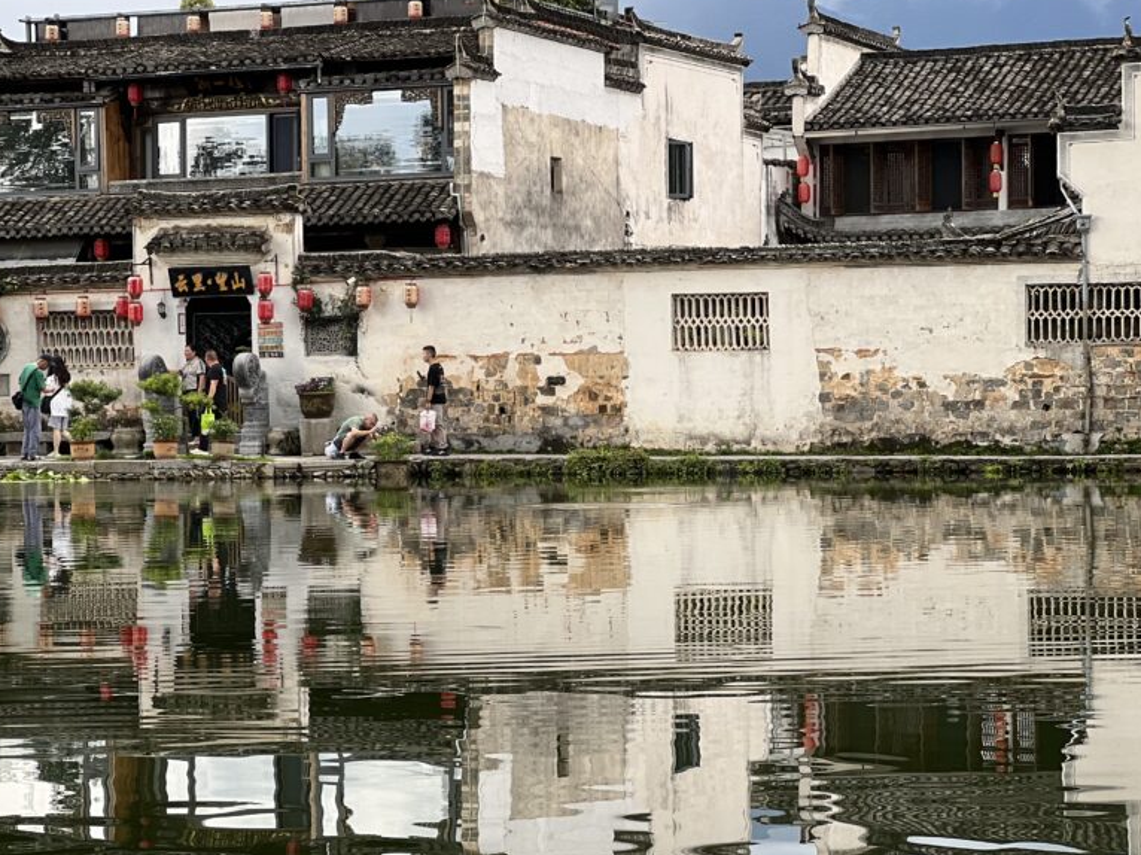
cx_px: 453
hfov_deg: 19.1
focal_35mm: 103
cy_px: 502
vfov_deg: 14.4
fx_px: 3394
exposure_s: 1/121
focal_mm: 9
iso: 40
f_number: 2.8
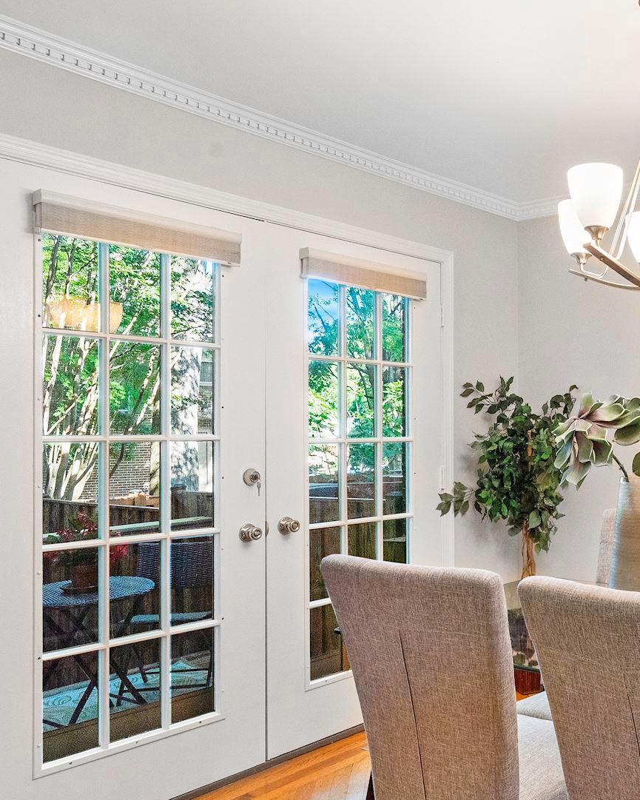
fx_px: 781
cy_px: 445
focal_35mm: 33
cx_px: 644
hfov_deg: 39.2
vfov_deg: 54.1
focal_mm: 19
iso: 800
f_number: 8
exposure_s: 1/60
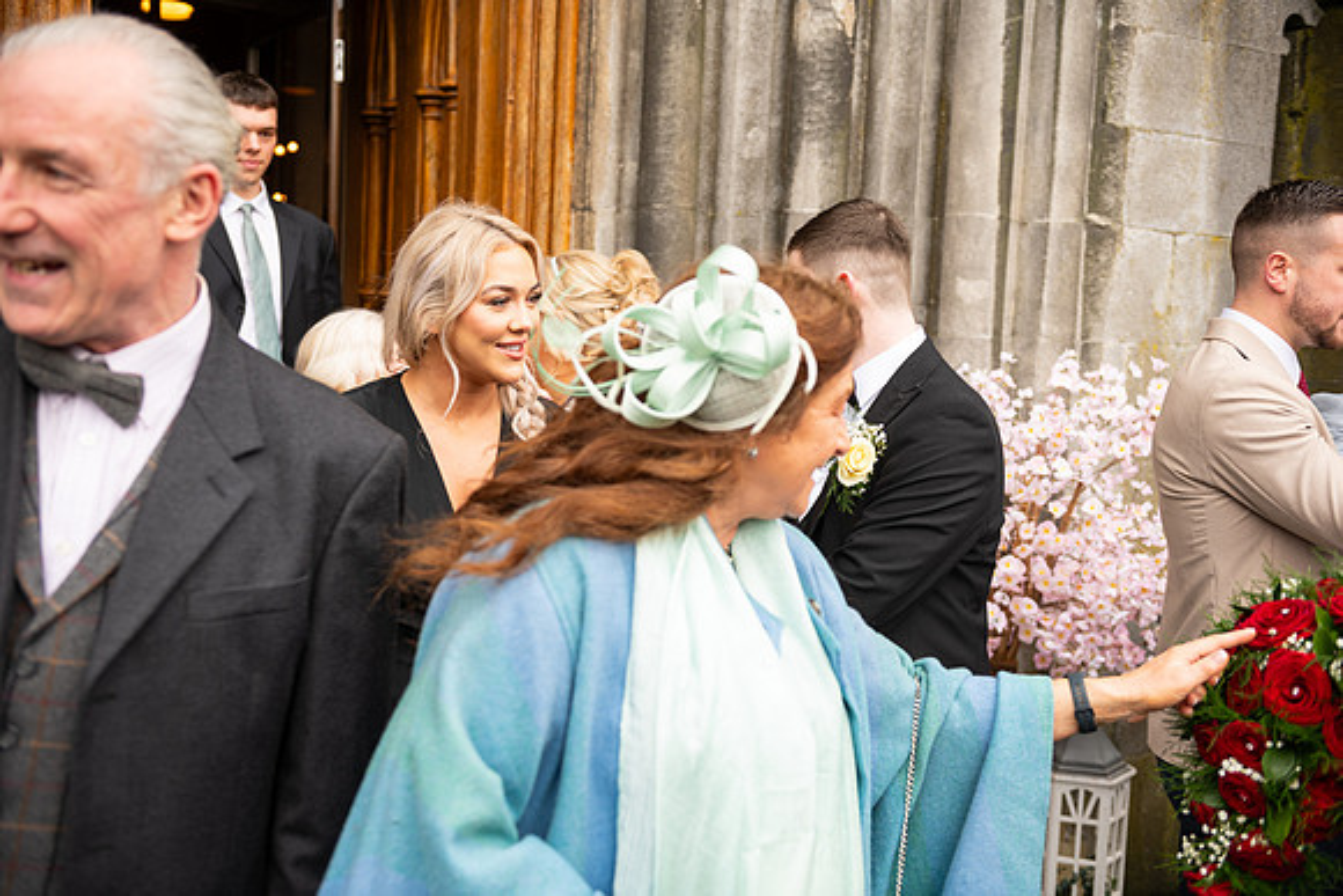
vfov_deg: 36.9
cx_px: 672
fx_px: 1343
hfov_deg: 53.1
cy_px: 448
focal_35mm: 36
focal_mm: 36
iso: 125
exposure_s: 1/160
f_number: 3.5
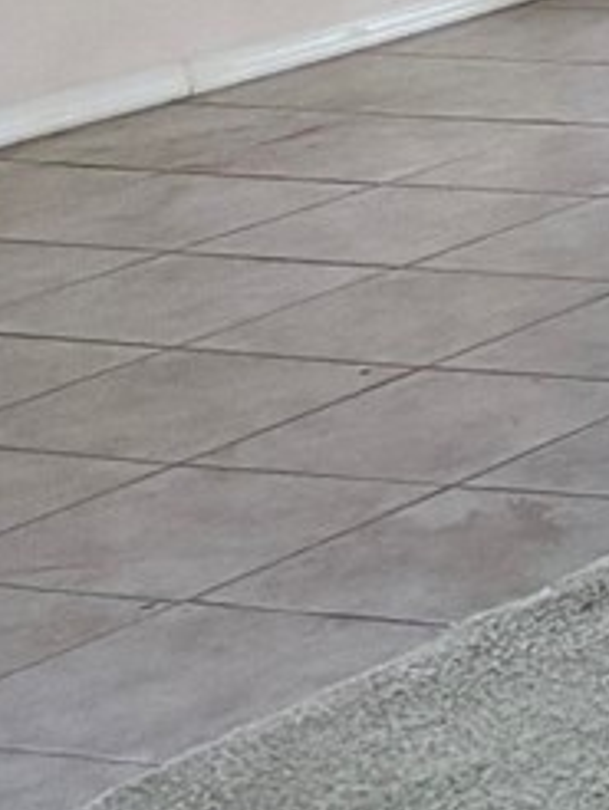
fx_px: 3957
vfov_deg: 10.8
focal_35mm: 169
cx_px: 2594
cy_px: -744
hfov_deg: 6.6
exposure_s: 1/50
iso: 500
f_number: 1.6
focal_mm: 5.96
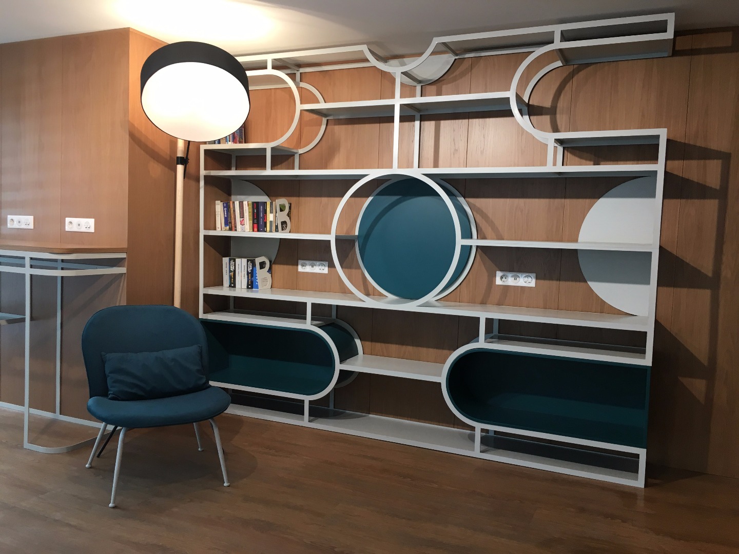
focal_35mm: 29
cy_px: 277
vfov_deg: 48.2
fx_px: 619
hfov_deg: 61.7
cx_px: 370
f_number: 2.2
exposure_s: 1/33
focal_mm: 4.15
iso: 64
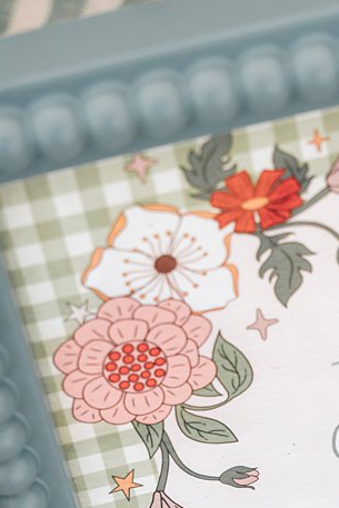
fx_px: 2173
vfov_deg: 13.2
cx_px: 357
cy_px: 441
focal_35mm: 154
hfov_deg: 8.9
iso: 250
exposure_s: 1/250
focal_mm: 46.9
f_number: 6.3
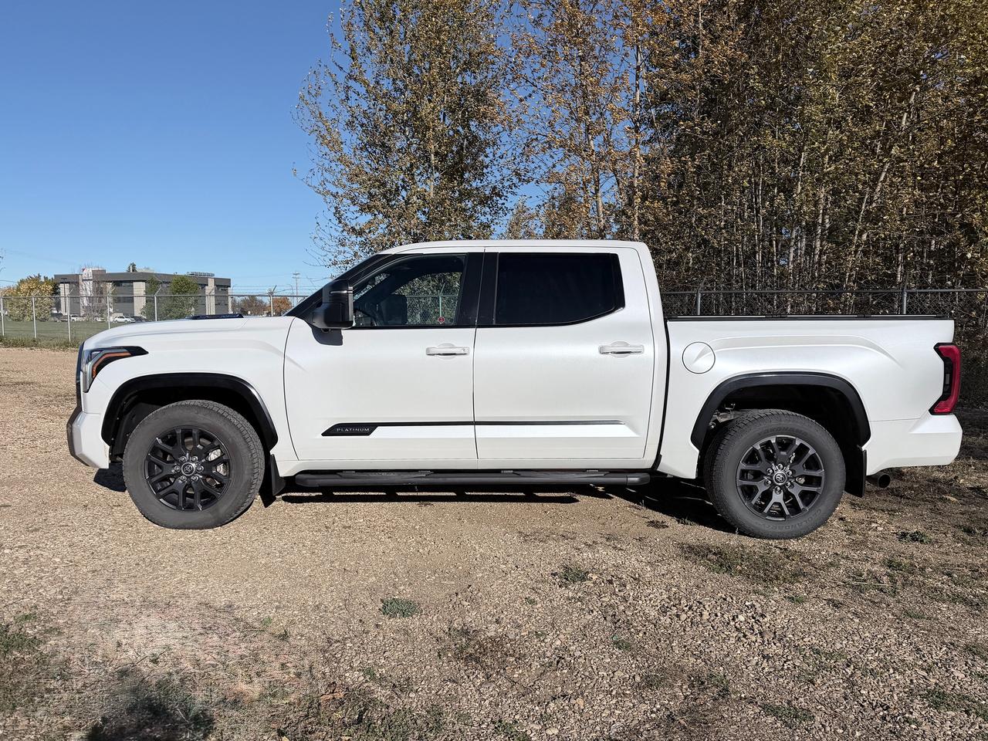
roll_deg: +0.9
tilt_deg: -4.5
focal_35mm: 24
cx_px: 494
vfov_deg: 56.8
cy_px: 370
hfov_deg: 71.6
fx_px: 685
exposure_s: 1/14286
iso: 80
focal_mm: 6.76
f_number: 1.78
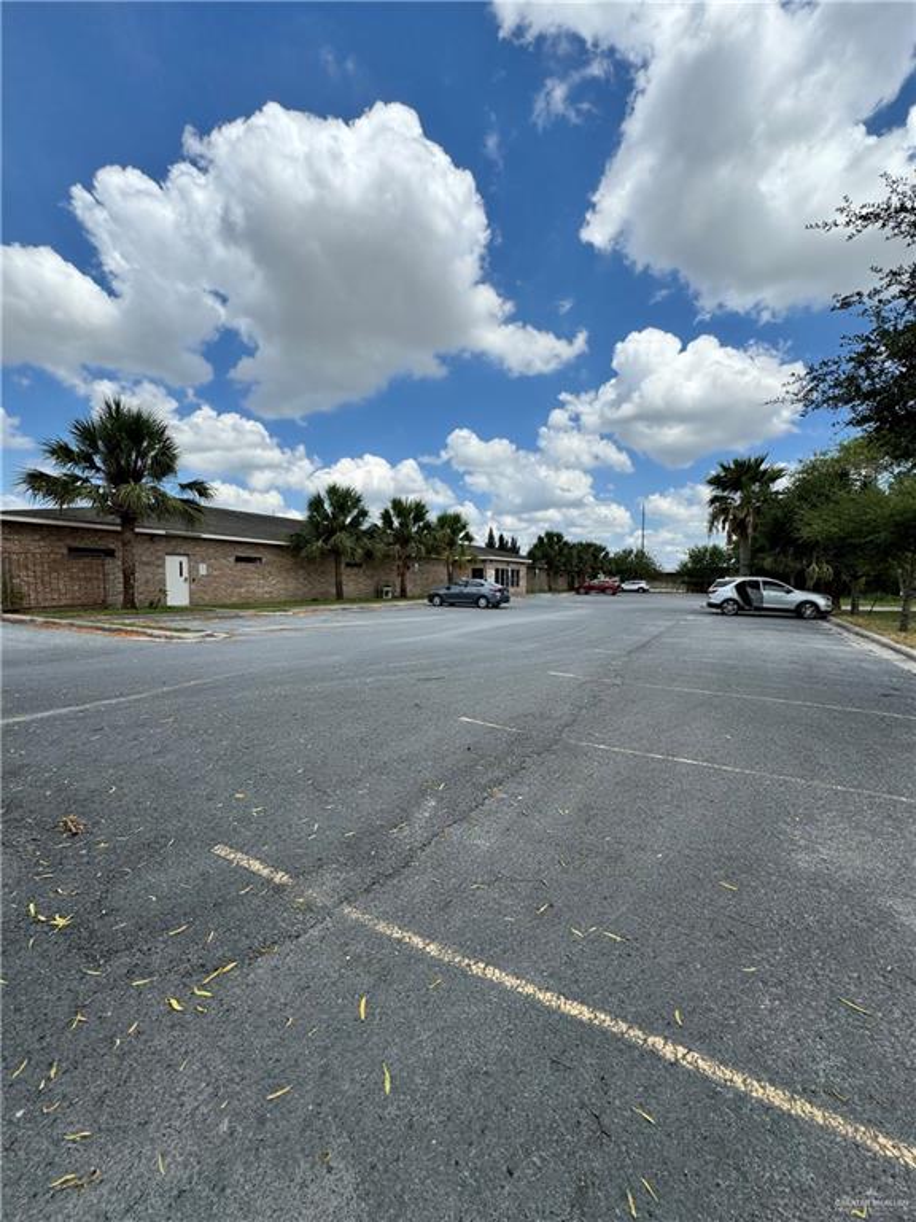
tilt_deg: -3.7
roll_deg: -0.3
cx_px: 458
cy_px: 611
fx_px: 494
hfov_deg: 85.7
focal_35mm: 14
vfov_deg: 102.1
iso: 50
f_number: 2.2
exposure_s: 1/2208
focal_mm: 2.22
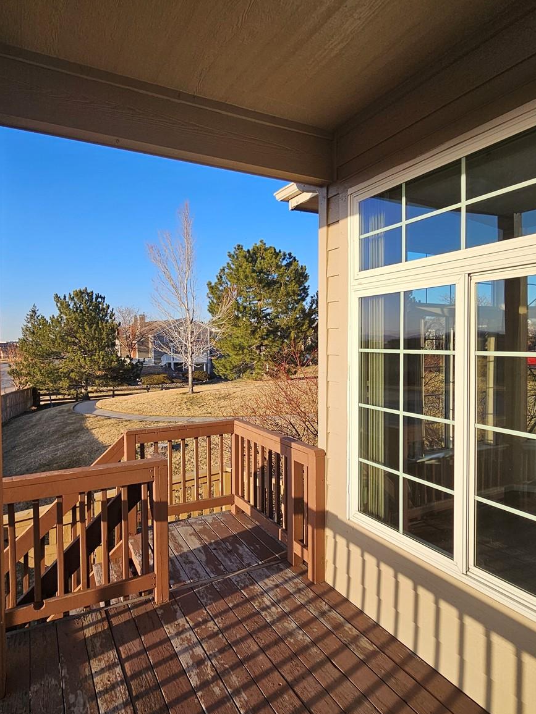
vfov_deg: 87.7
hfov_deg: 71.2
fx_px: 372
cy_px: 346
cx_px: 227
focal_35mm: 18
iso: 50
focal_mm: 2.2
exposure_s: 1/1126
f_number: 2.2
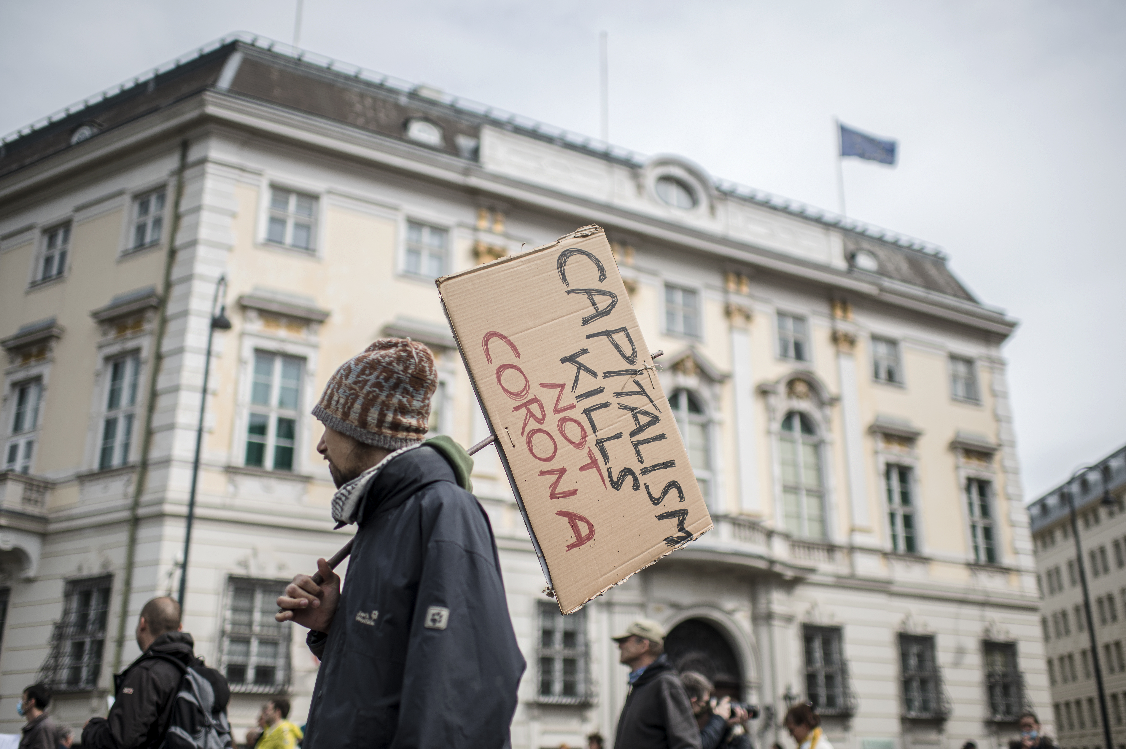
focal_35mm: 35
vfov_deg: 37.8
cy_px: 374
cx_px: 563
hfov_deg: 54.5
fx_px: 1094
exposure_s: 1/4000
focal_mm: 35
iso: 100
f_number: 1.4
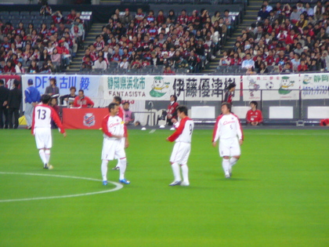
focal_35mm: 350
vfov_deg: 4.2
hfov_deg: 5.7
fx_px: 3326
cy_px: 124
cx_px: 164
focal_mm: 52
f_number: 4.2
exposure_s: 1/30
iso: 200
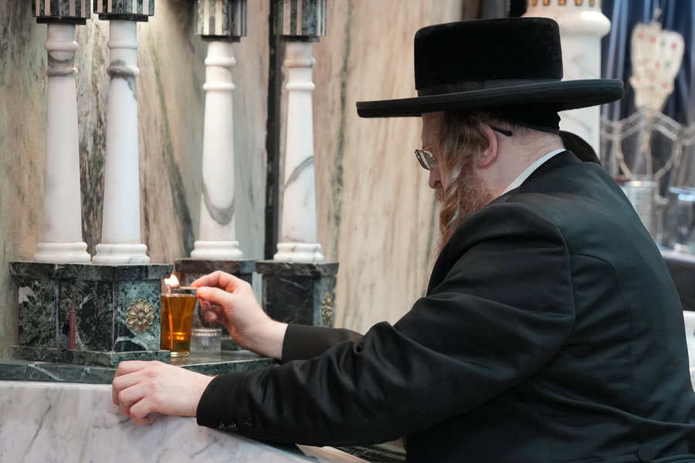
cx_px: 348
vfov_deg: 9.7
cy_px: 232
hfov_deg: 14.6
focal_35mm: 141
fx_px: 2722
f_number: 4
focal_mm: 94.2
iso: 1600
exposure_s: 1/160
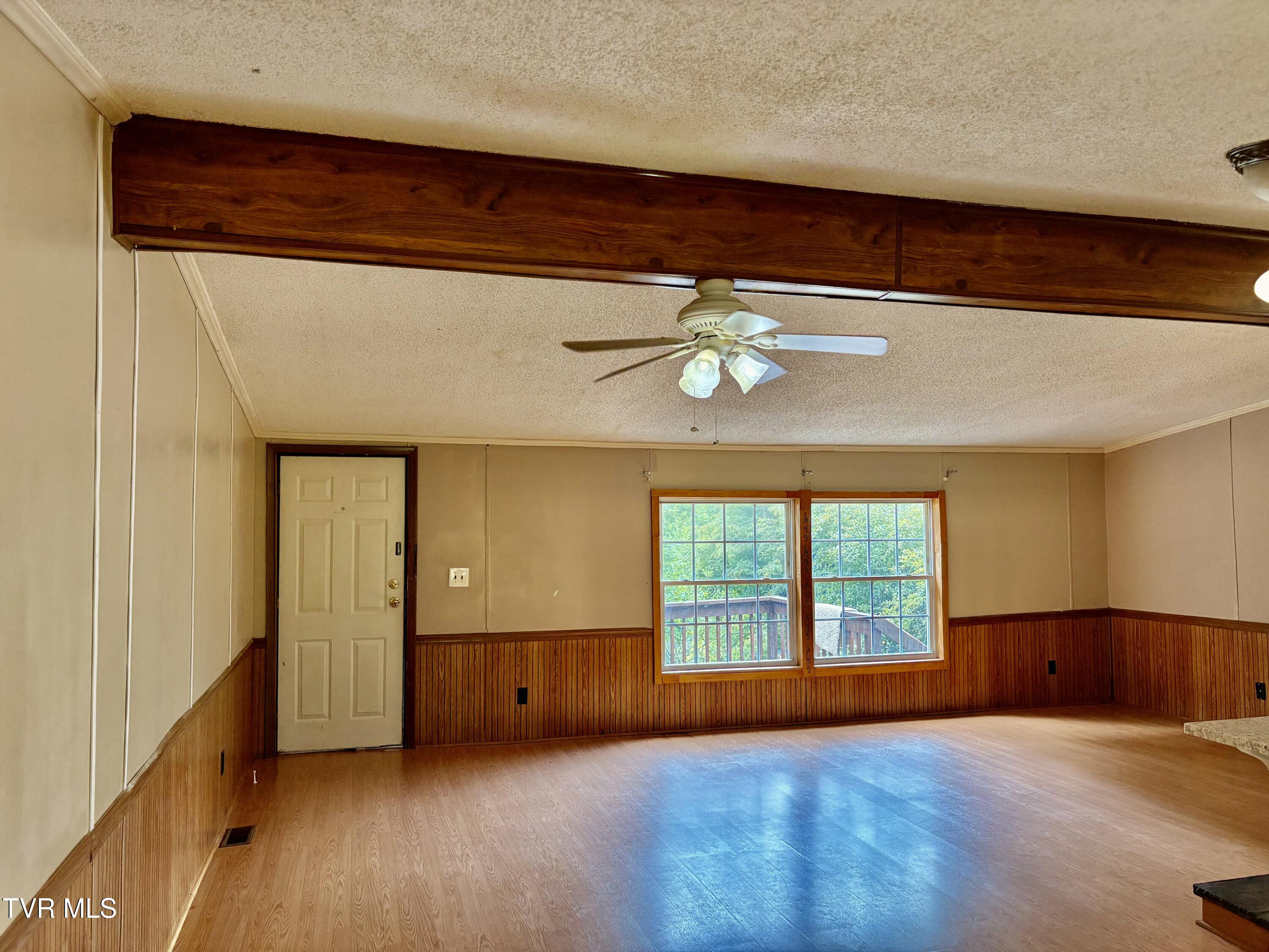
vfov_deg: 53.1
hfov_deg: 67.3
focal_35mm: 26
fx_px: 953
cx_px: 634
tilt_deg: +1.3
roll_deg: +0.3
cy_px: 476
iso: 160
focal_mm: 5.96
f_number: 1.6
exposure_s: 1/120
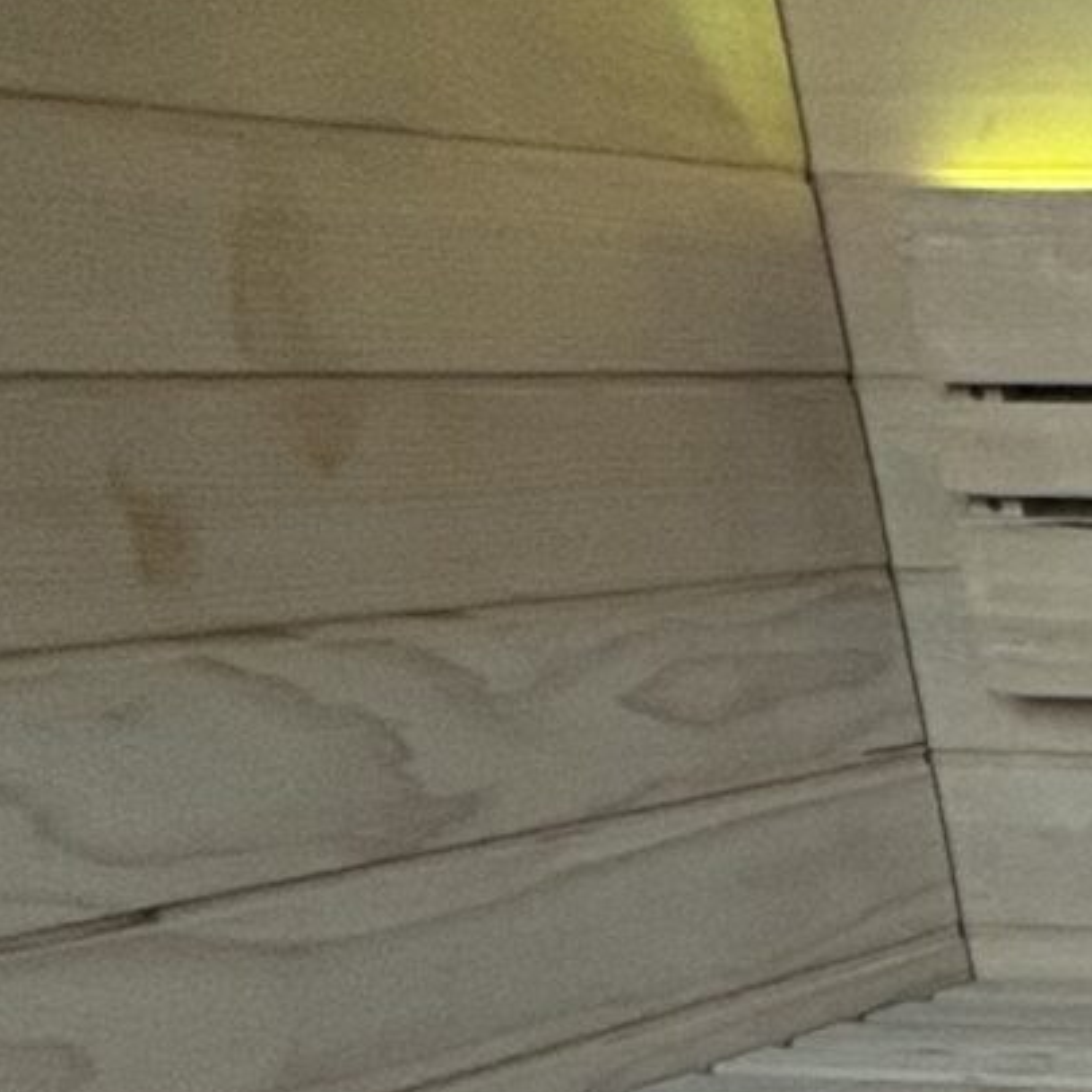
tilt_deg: -20.5
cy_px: 1520
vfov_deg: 19.9
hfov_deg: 15.5
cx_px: 2429
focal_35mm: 78
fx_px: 2784
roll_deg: -0.8
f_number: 2.2
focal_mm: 2.22
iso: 200
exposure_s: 1/99
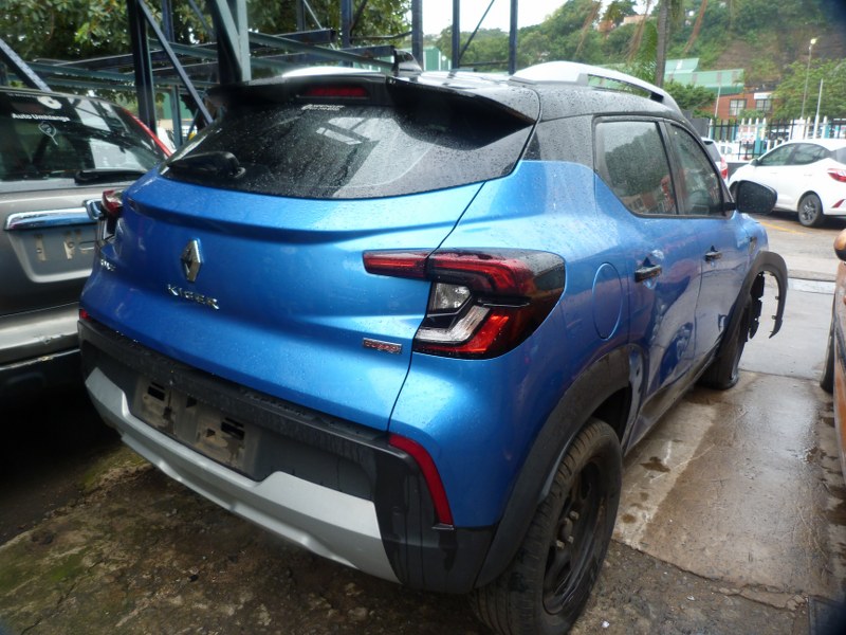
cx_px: 423
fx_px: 611
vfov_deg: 54.9
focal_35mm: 25
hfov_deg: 69.4
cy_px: 318
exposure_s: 1/60
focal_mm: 4.5
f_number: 2.8
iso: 100
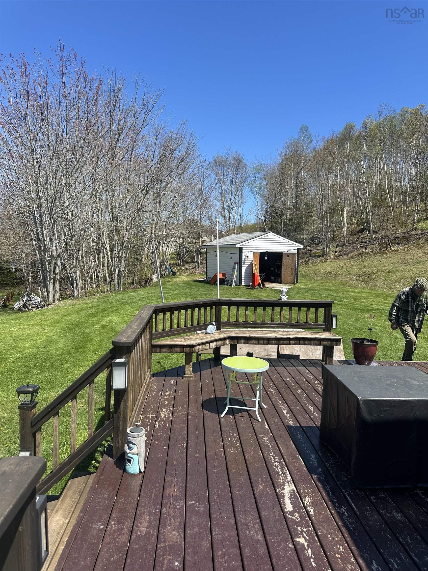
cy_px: 286
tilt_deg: -5.5
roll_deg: -0.5
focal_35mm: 24
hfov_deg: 56.8
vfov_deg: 71.6
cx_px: 214
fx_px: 396
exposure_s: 1/2809
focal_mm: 6.86
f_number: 1.78
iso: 80
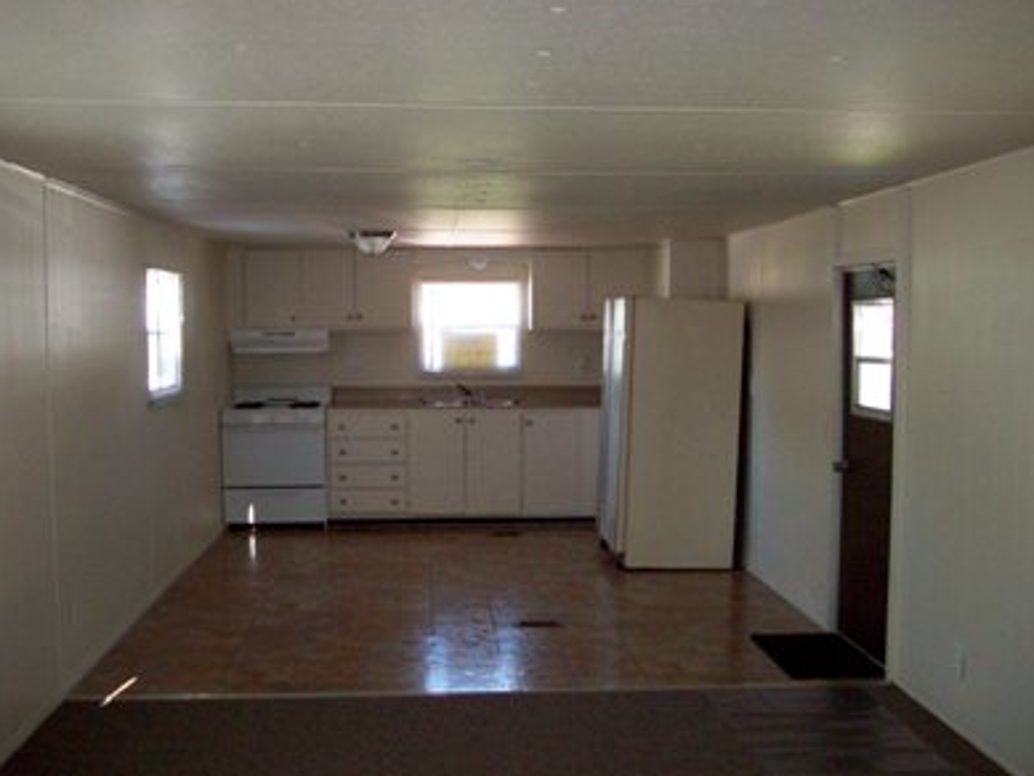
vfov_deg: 38.7
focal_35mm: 37
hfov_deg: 50.1
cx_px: 508
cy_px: 385
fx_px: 1106
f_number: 2.7
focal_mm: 6
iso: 140
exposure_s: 1/64
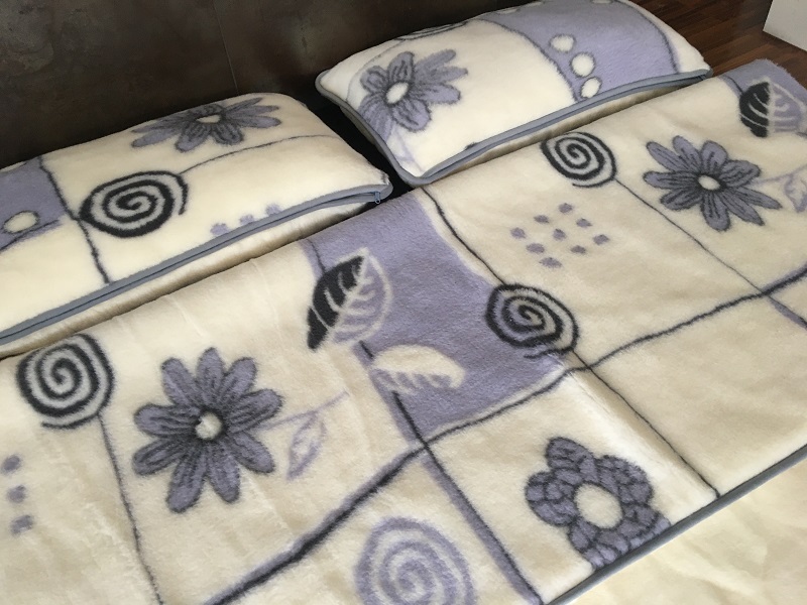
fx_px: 676
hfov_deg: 61.7
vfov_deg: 48.2
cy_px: 302
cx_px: 404
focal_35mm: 29
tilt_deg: -49.4
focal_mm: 4.15
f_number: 2.2
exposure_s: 1/33
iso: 100
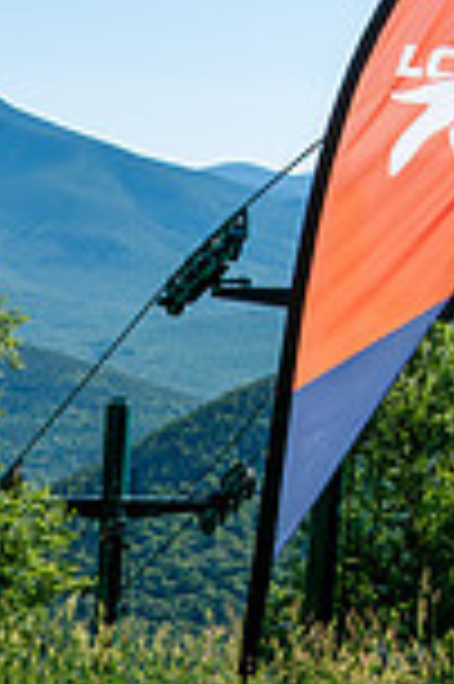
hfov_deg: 8.9
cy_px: 981
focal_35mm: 151
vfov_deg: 13.0
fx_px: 2863
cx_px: -106
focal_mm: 34
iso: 200
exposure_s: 1/400
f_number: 8
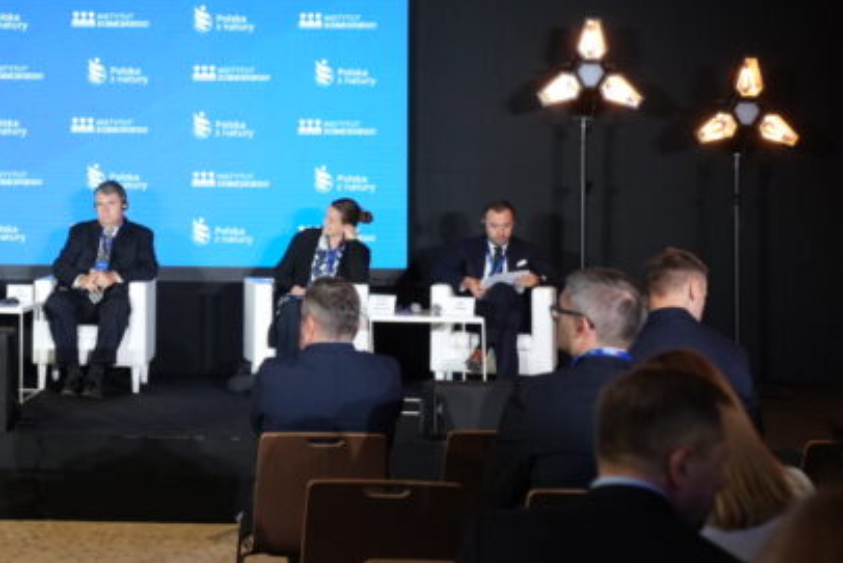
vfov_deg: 18.7
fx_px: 1695
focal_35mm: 72
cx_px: 48
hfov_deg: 26.7
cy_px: 149
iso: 2000
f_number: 2.8
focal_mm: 36.7
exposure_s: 1/320
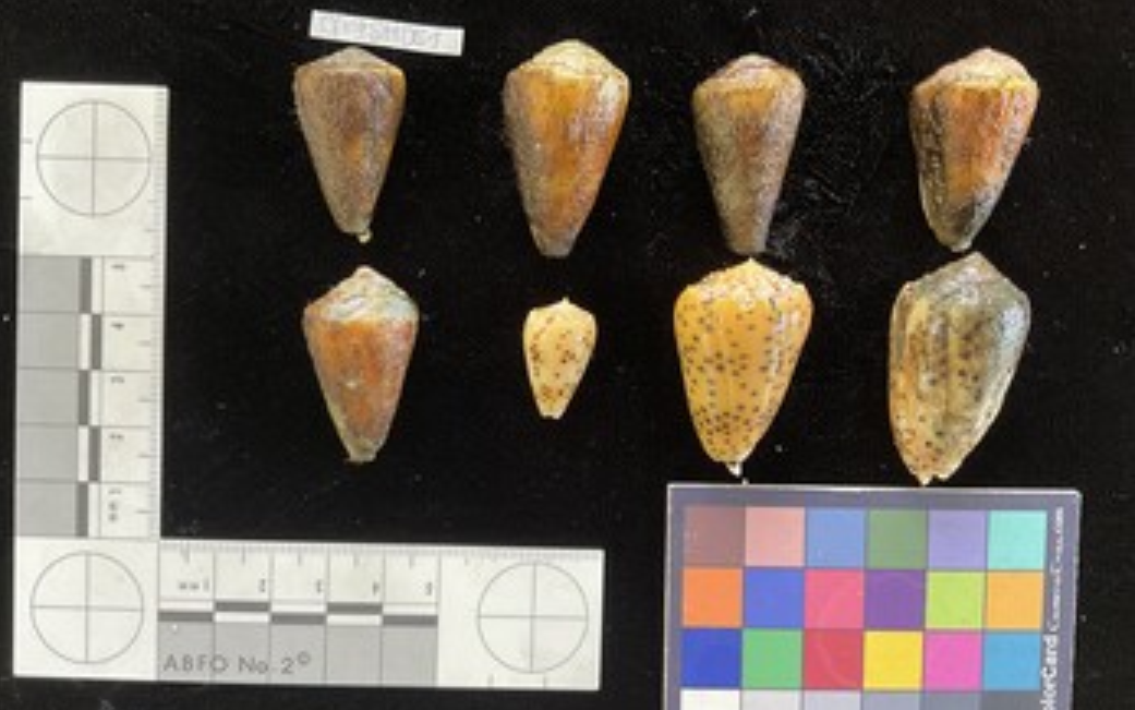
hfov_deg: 61.2
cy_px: 398
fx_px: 959
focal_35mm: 31
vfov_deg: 40.5
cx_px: 566
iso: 80
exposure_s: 1/50
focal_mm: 3
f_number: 1.8
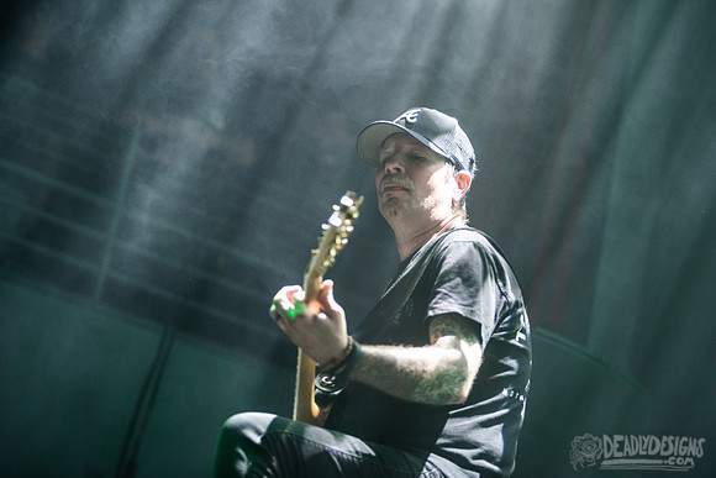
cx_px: 358
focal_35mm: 95
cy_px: 239
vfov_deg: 14.4
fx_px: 1890
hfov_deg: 21.5
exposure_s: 1/320
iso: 3200
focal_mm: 95
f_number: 3.2
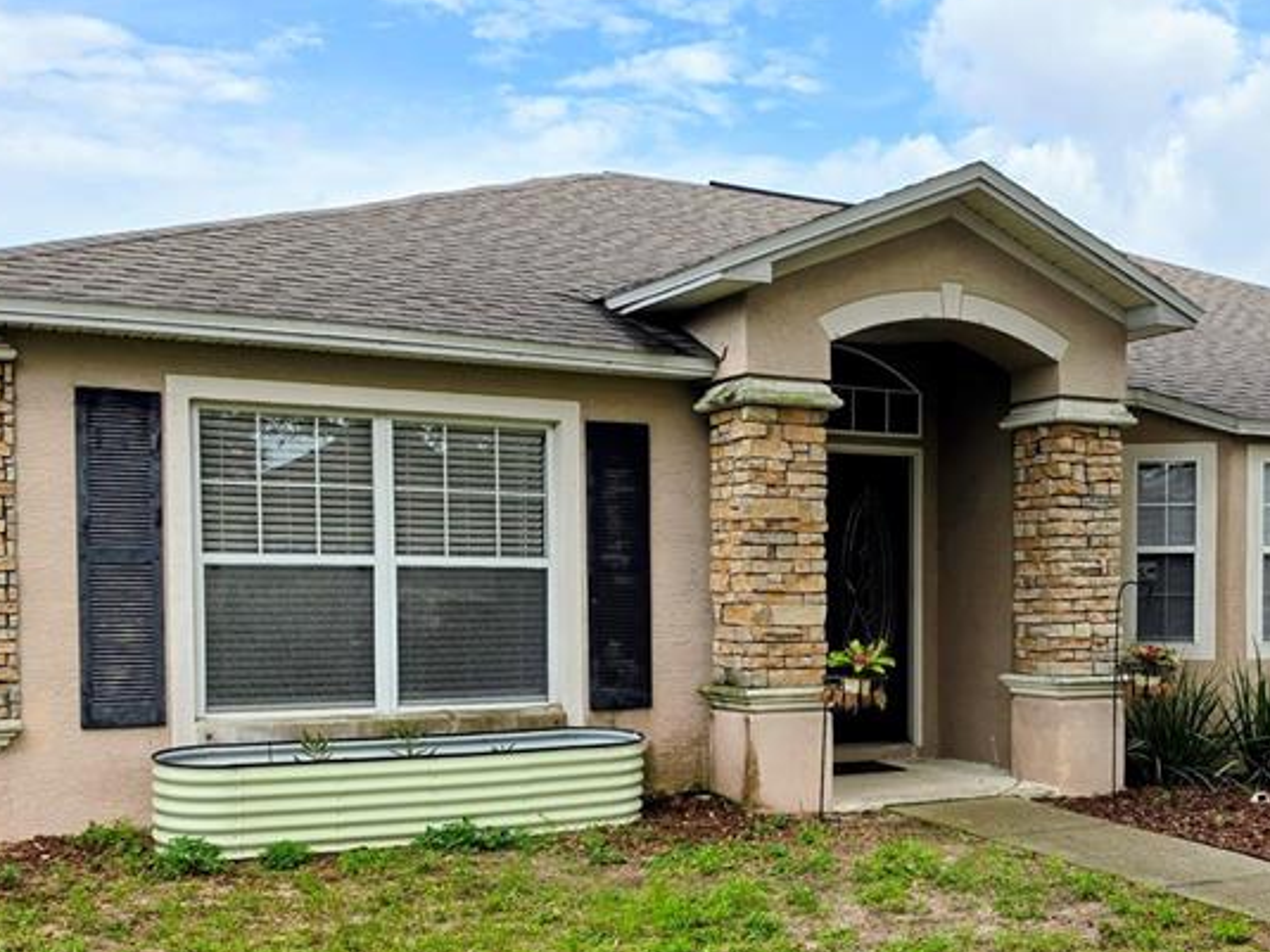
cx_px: 919
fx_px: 1614
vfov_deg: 32.5
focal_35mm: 44
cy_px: 646
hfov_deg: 41.9
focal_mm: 6.5
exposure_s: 1/3134
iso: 64
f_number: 1.4
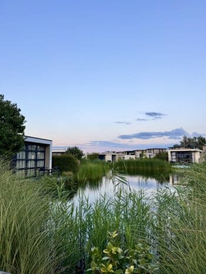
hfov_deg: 56.8
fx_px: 191
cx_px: 103
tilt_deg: +8.7
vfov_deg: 71.6
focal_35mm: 24
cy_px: 137
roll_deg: +1.5
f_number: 1.78
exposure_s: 1/407
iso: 80
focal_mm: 6.76
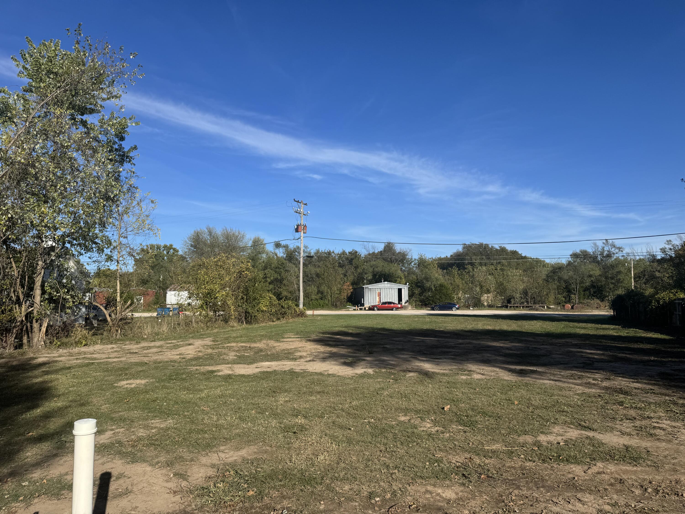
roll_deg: +1.4
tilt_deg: +4.8
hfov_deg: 71.6
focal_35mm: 24
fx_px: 475
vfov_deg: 56.8
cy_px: 257
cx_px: 342
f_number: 1.78
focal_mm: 6.76
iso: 80
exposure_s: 1/5814
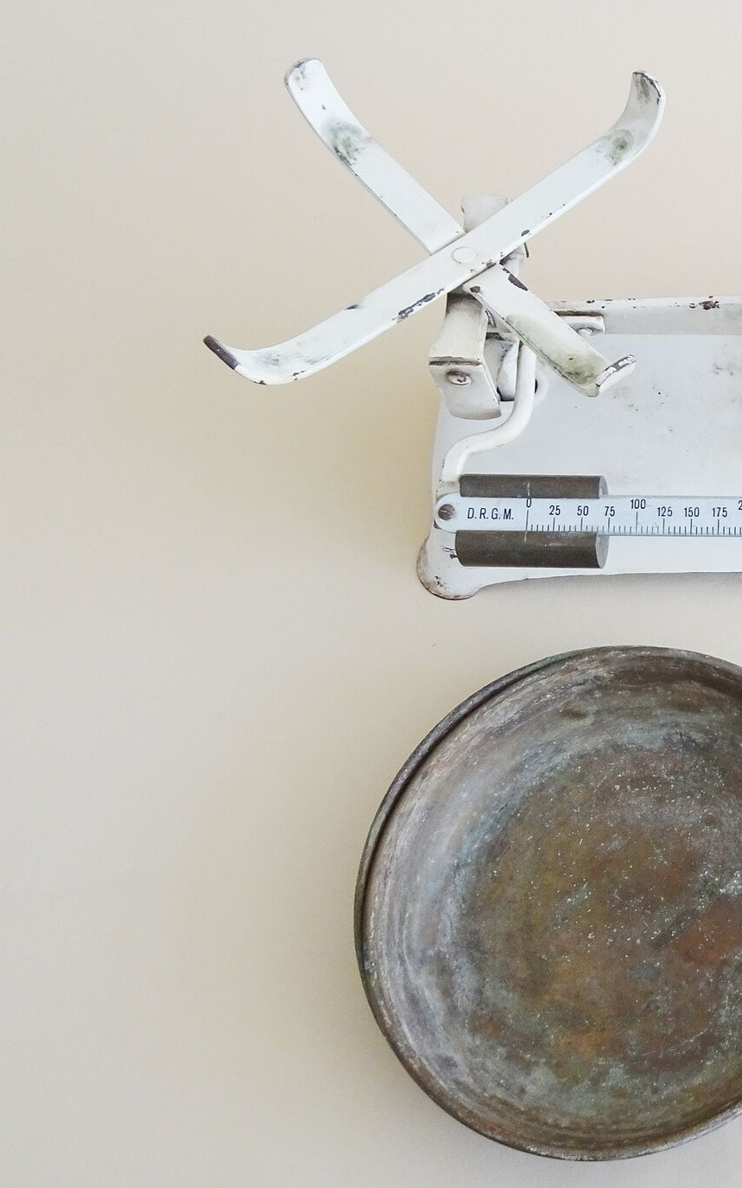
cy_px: 569
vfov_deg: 52.7
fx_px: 1198
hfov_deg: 30.7
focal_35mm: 37
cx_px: 817
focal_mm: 4.1
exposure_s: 1/30
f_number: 3.5
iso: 160
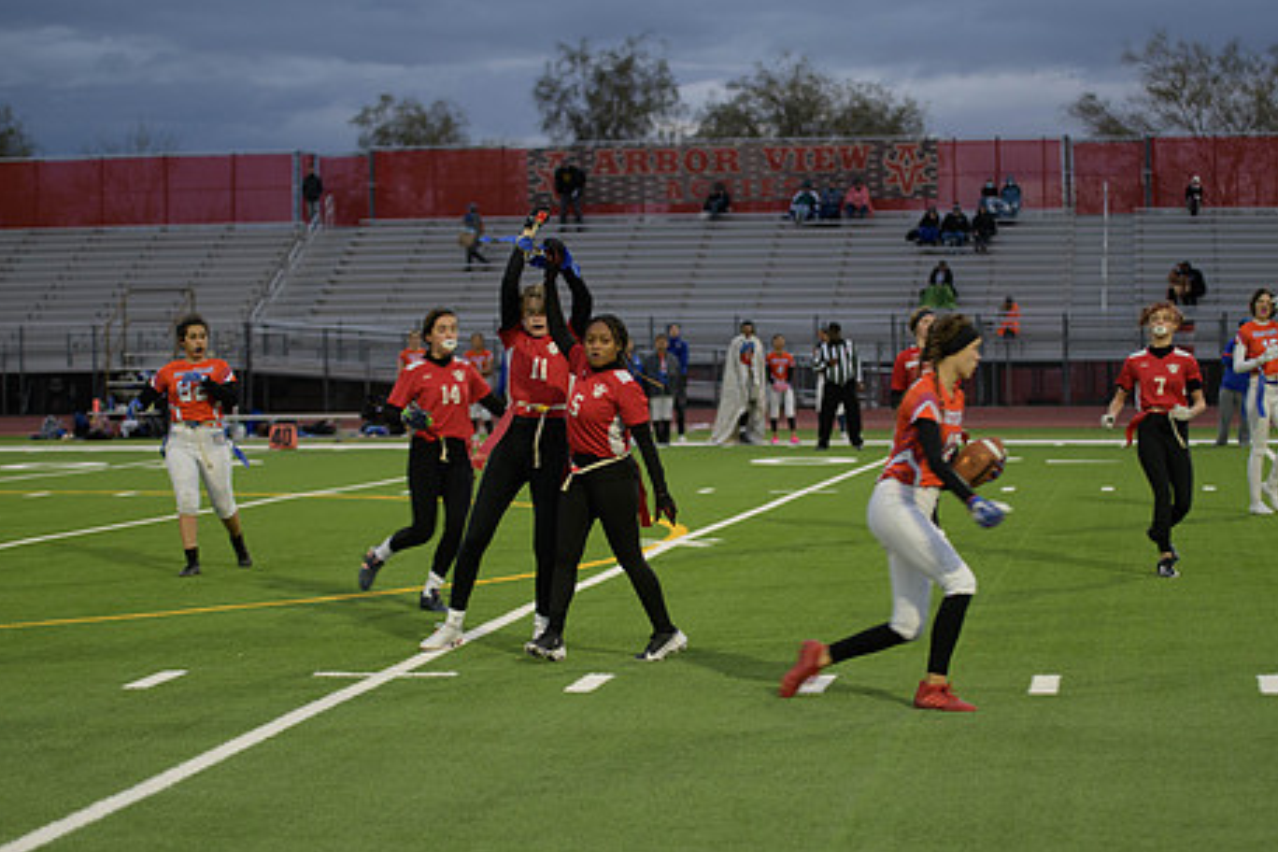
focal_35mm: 89
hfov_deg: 22.9
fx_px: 3159
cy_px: 509
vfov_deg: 15.3
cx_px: 678
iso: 360
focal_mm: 70
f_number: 2.8
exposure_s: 1/200
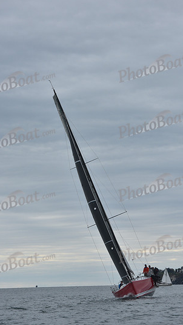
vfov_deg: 11.5
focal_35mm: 187
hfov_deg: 6.5
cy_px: 163
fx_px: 1611
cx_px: 87
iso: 400
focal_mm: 165
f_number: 9
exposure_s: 1/1000
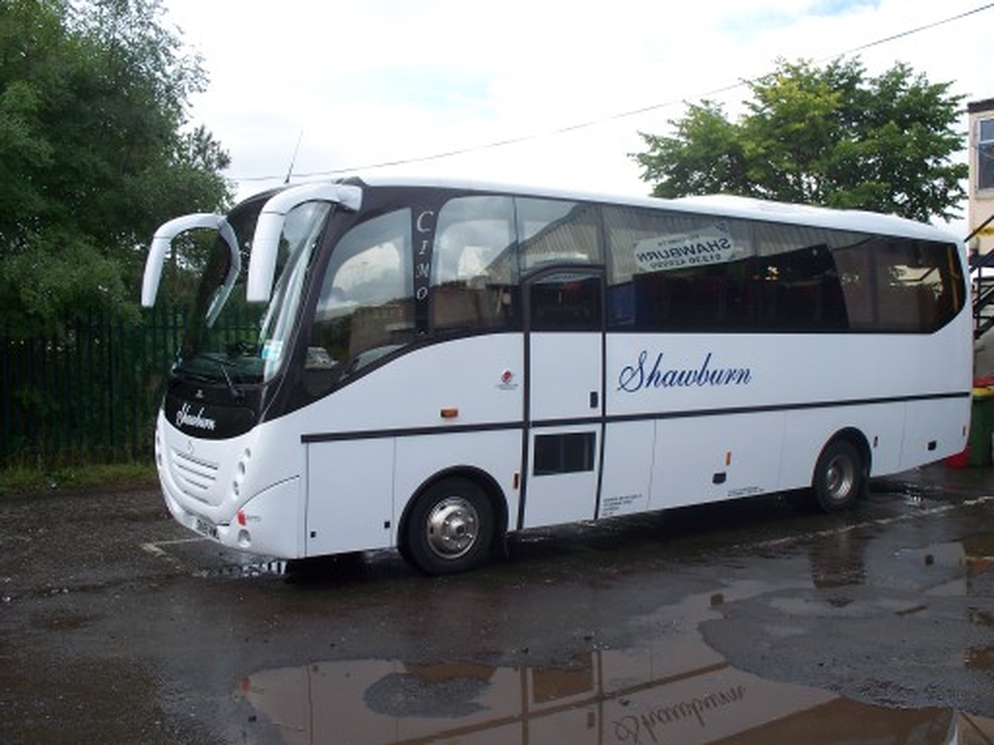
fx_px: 1034
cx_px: 497
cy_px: 372
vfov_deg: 39.7
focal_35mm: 36
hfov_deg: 51.4
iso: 80
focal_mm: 7.54
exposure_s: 1/500
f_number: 2.8
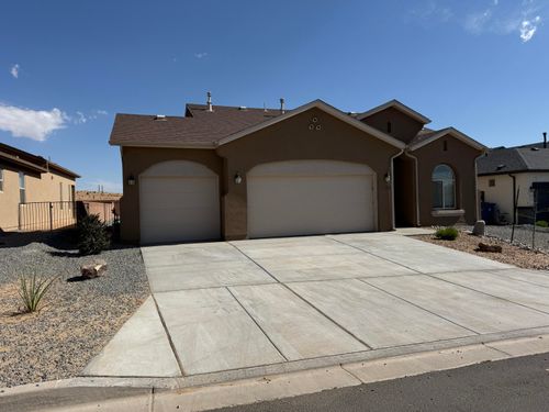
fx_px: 381
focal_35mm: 24
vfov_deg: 56.8
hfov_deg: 71.6
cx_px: 274
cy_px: 206
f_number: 1.78
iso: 80
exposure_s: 1/8130
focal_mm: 6.76
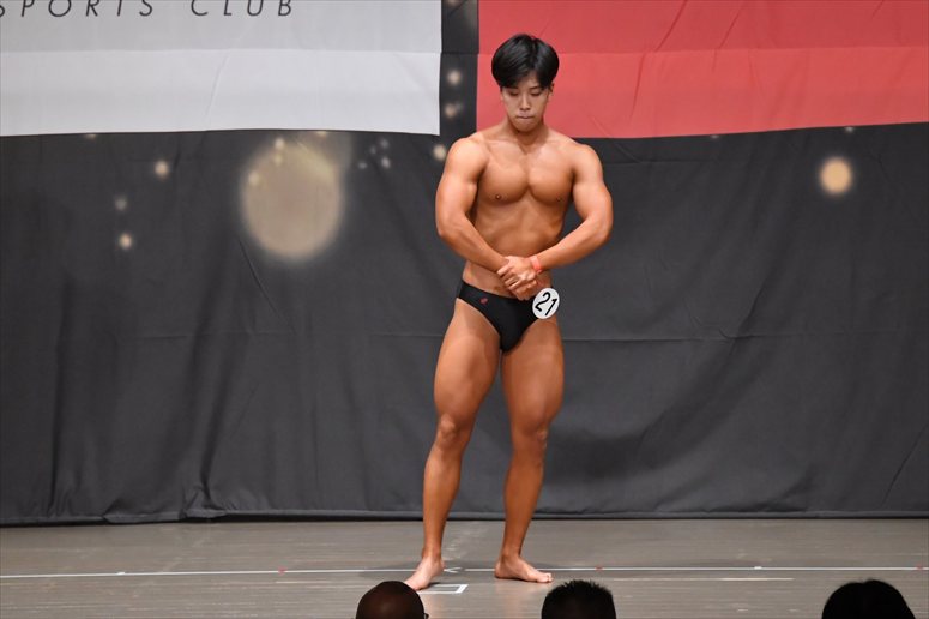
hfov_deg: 9.2
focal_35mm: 225
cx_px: 464
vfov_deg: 6.1
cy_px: 310
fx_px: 5803
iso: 6400
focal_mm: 150
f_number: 5.6
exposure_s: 1/400
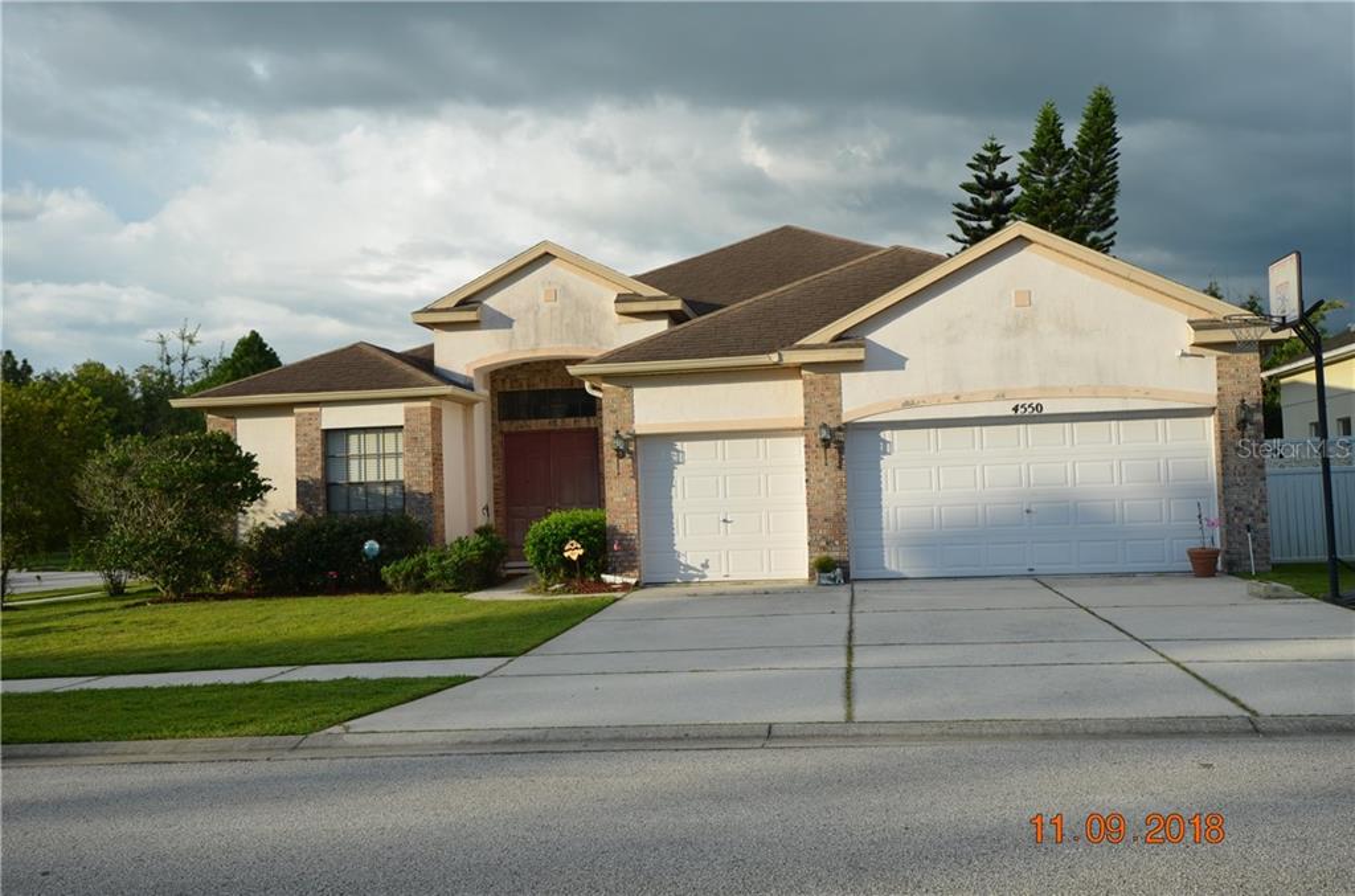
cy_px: 448
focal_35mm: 36
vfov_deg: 36.7
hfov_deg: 53.3
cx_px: 678
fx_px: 1351
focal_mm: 24
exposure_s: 1/250
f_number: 8
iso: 100
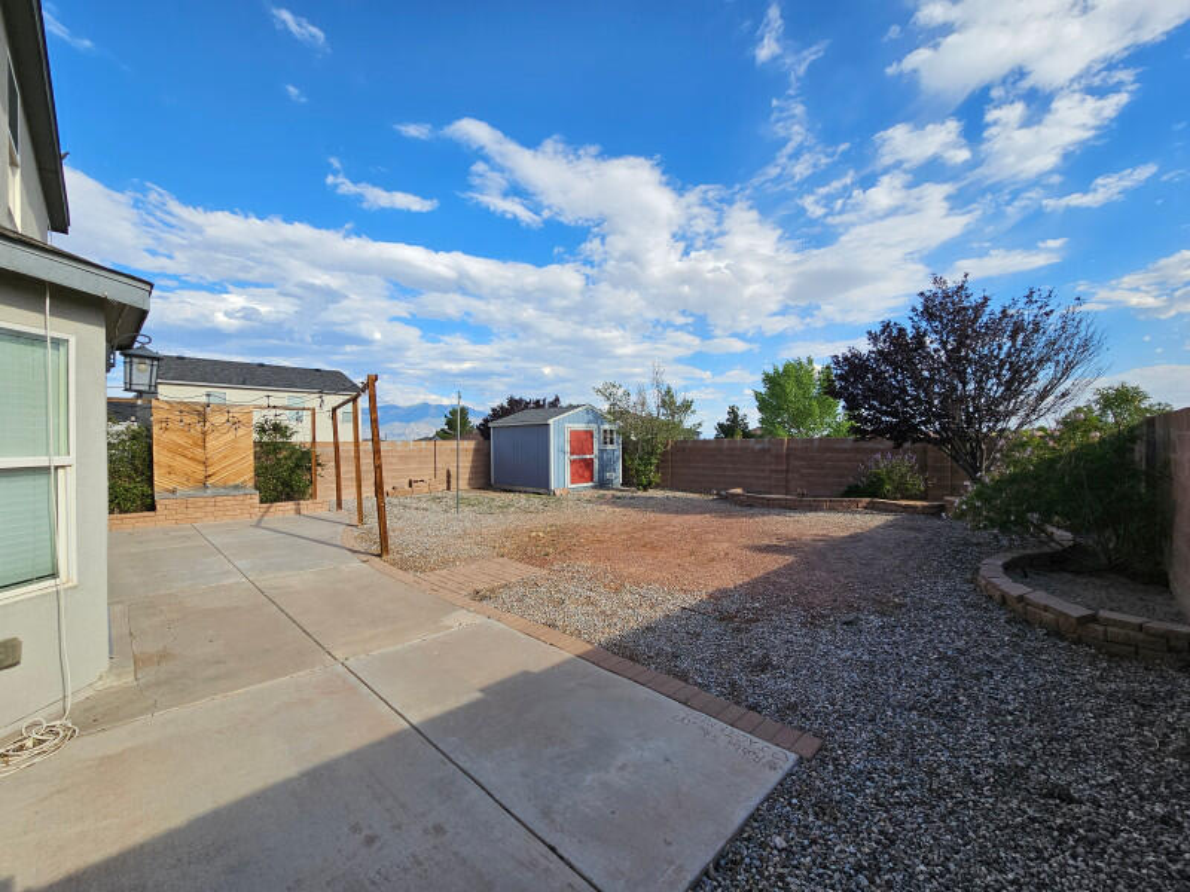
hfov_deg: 106.2
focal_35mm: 13
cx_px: 595
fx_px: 447
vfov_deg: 89.9
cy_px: 446
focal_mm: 2.2
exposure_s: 1/2038
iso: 50
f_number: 2.2
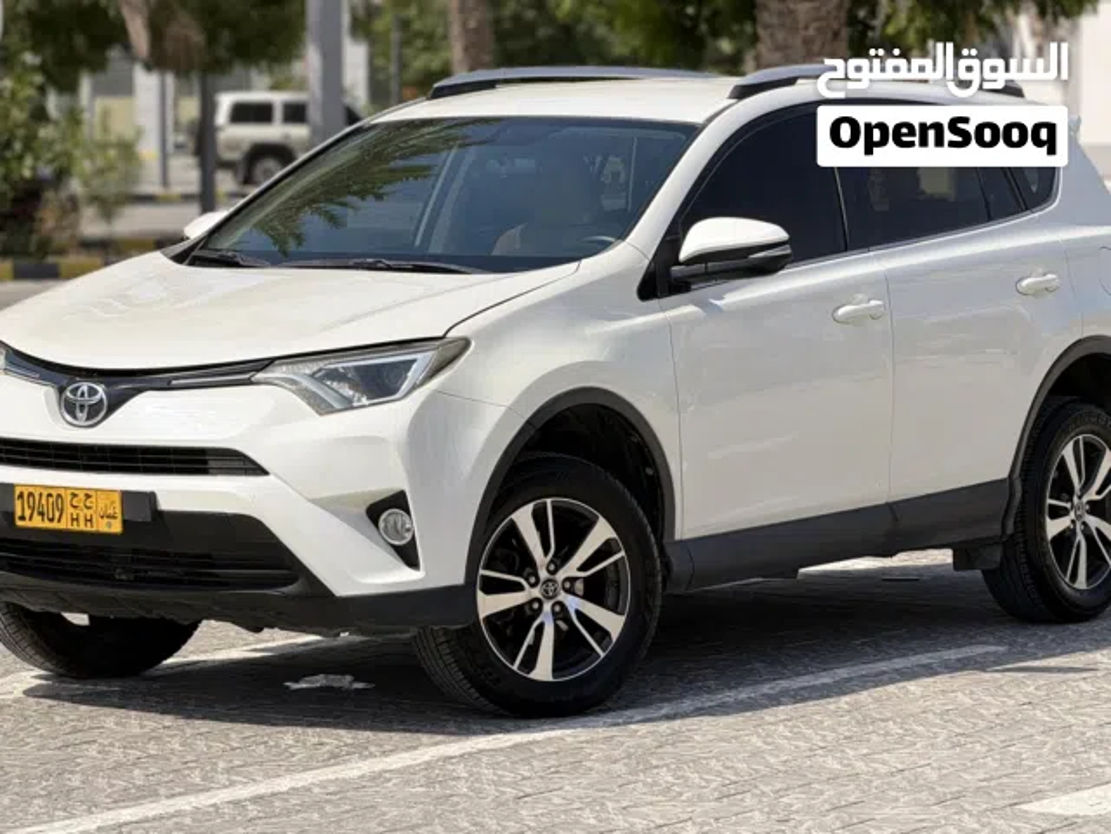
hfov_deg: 19.6
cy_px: 417
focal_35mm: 100
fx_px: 3209
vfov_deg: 14.8
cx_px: 556
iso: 20
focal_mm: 16.89
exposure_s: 1/686
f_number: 2.8
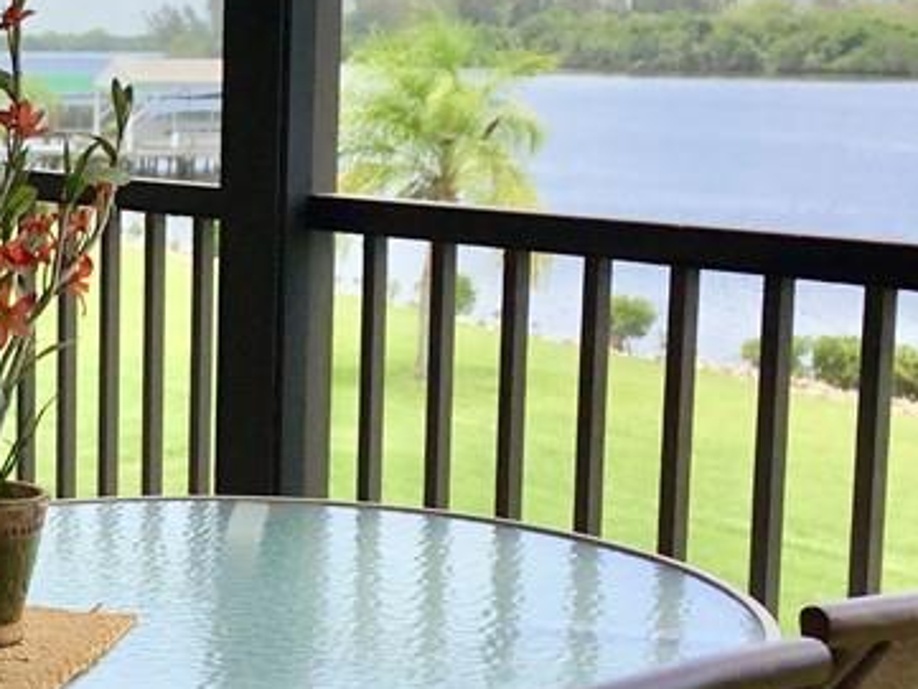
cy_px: 376
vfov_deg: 16.8
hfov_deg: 21.4
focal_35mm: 88
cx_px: -33
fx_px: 2334
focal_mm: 3.3
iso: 25
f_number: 2.4
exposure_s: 1/287
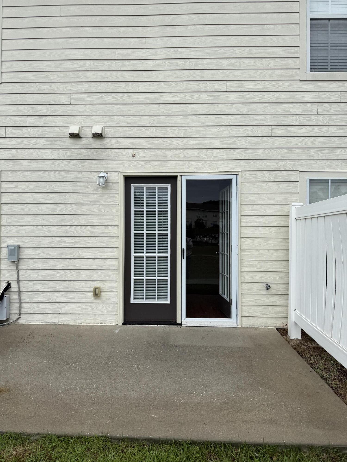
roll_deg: +0.8
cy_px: 231
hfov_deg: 56.8
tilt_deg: +1.5
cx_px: 174
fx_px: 321
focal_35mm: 24
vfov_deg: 71.6
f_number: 1.78
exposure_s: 1/2110
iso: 80
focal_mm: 6.76
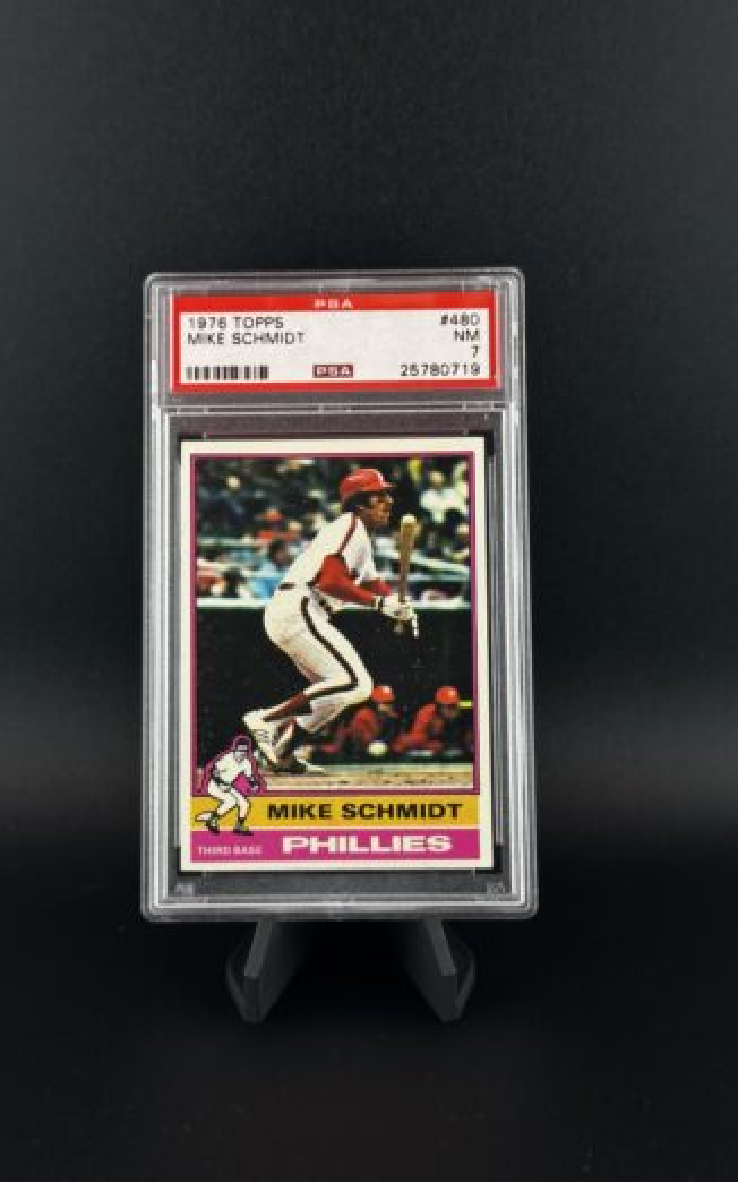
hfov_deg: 24.9
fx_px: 1674
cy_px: 601
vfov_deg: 38.9
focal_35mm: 52
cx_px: 344
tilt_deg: -17.8
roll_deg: +0.5
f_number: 1.78
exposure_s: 1/1062
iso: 64
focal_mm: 6.86
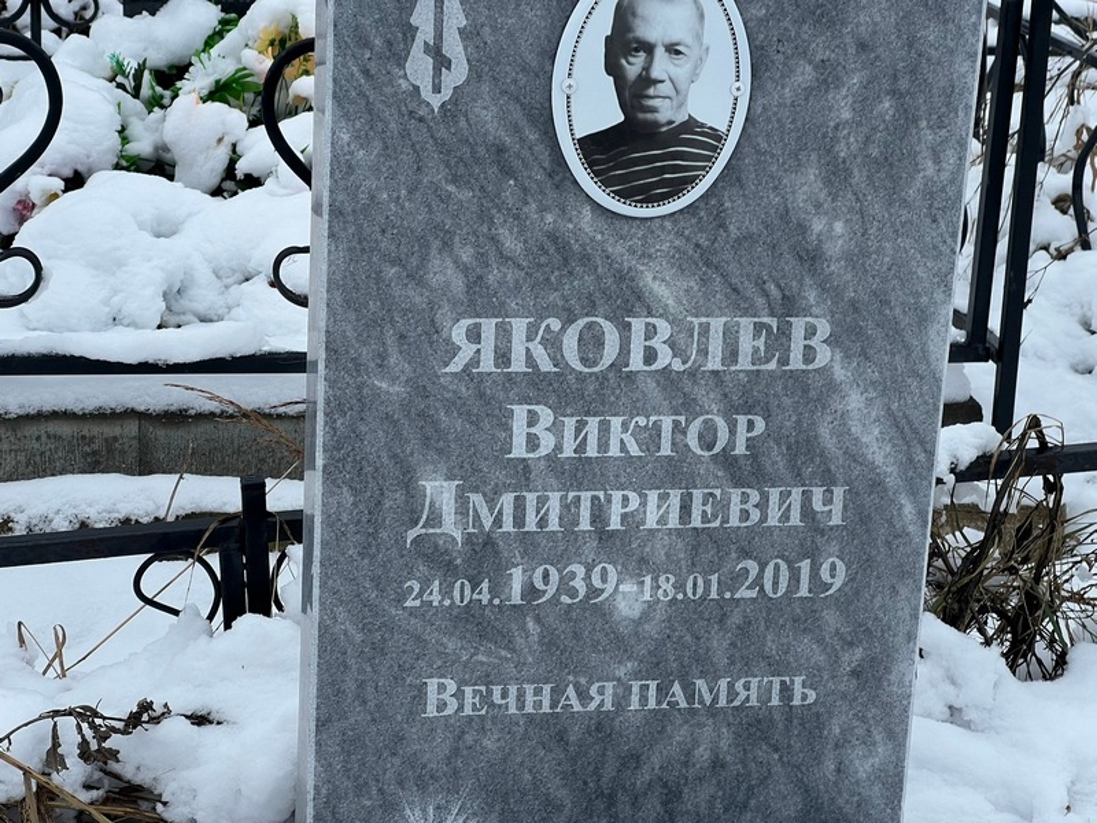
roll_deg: -0.3
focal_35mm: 77
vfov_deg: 19.1
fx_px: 2440
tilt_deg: -16.2
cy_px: 412
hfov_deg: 25.3
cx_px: 548
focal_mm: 9
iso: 40
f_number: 2.8
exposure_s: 1/99
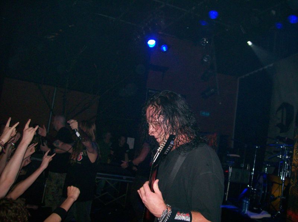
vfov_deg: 39.6
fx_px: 310
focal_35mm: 36
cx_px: 149
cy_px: 111
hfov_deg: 51.4
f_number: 2.7
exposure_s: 1/64
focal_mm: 6
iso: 140
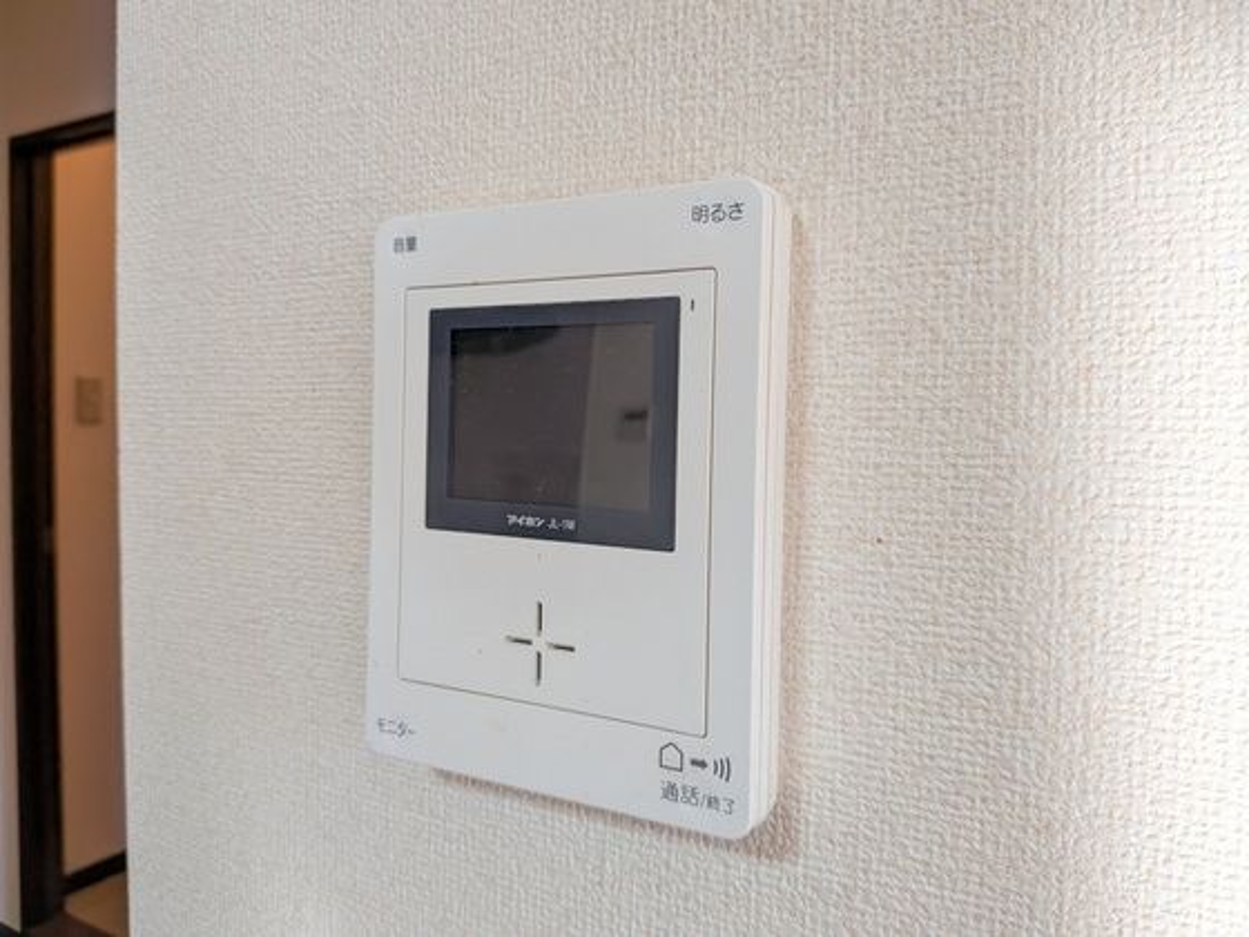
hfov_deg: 71.6
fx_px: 866
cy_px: 468
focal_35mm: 24
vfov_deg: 56.8
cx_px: 624
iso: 118
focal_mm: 4.53
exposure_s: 1/90
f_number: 1.7
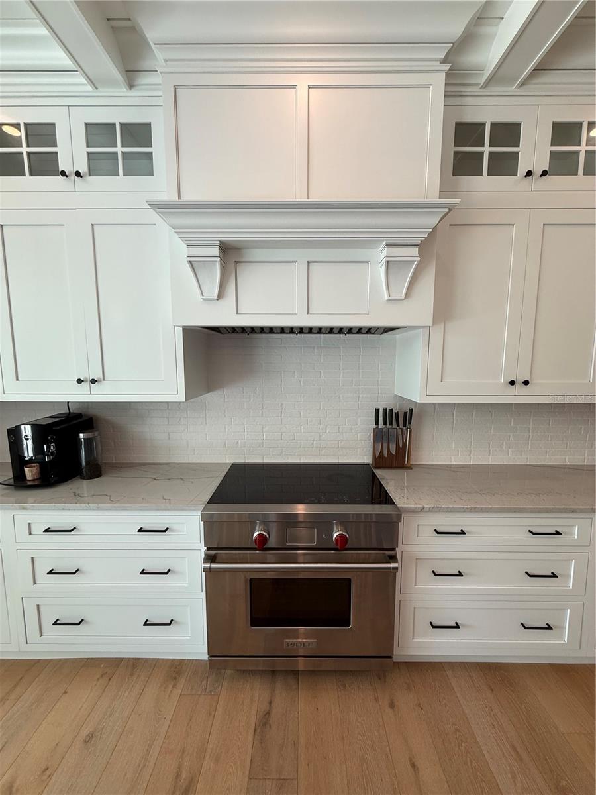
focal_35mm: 14
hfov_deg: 85.7
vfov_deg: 102.1
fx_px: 321
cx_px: 298
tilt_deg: -6.4
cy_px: 398
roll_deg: -1.2
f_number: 2.2
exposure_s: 1/120
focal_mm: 2.22
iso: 100
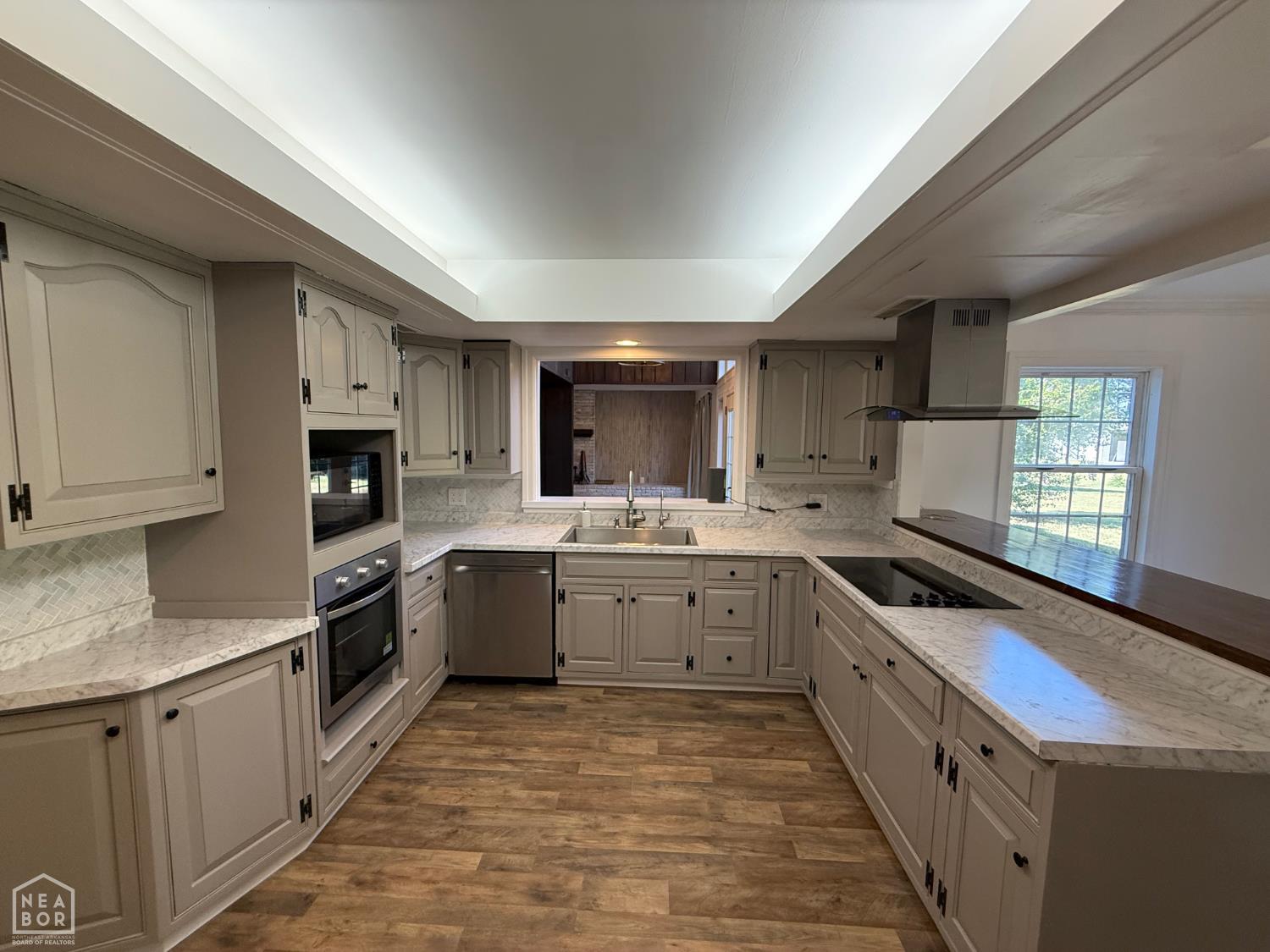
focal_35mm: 14
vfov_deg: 85.7
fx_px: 514
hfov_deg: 102.1
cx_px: 635
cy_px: 476
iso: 250
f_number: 2.2
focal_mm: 2.22
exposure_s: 1/120
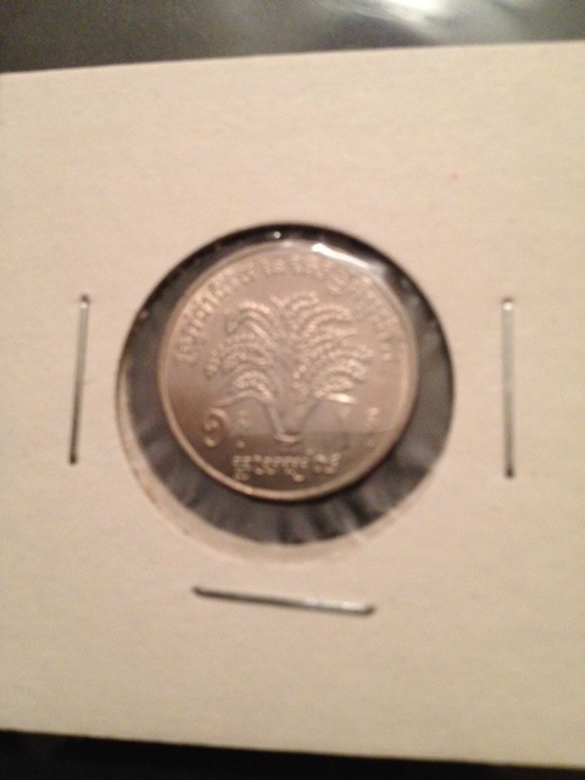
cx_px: 292
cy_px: 390
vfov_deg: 52.6
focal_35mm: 35
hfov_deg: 40.7
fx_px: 789
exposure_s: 1/20
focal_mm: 4.28
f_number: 2.4
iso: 400
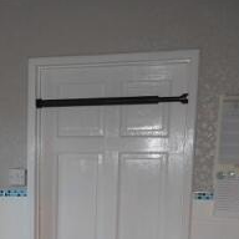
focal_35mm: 75
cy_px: 268
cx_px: -17
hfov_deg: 21.9
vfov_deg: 21.7
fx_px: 586
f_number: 3.5
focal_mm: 14
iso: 320
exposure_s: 1/60
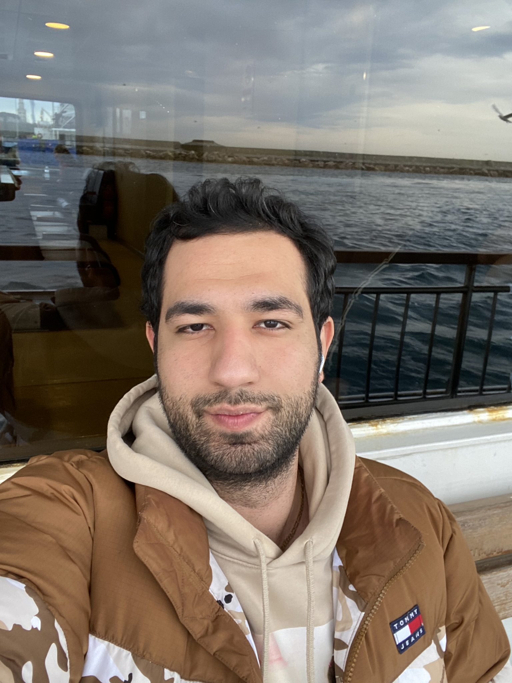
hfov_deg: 46.8
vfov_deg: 60.0
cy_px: 342
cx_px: 256
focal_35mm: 30
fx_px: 592
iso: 100
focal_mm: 2.71
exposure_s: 1/115
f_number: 2.2
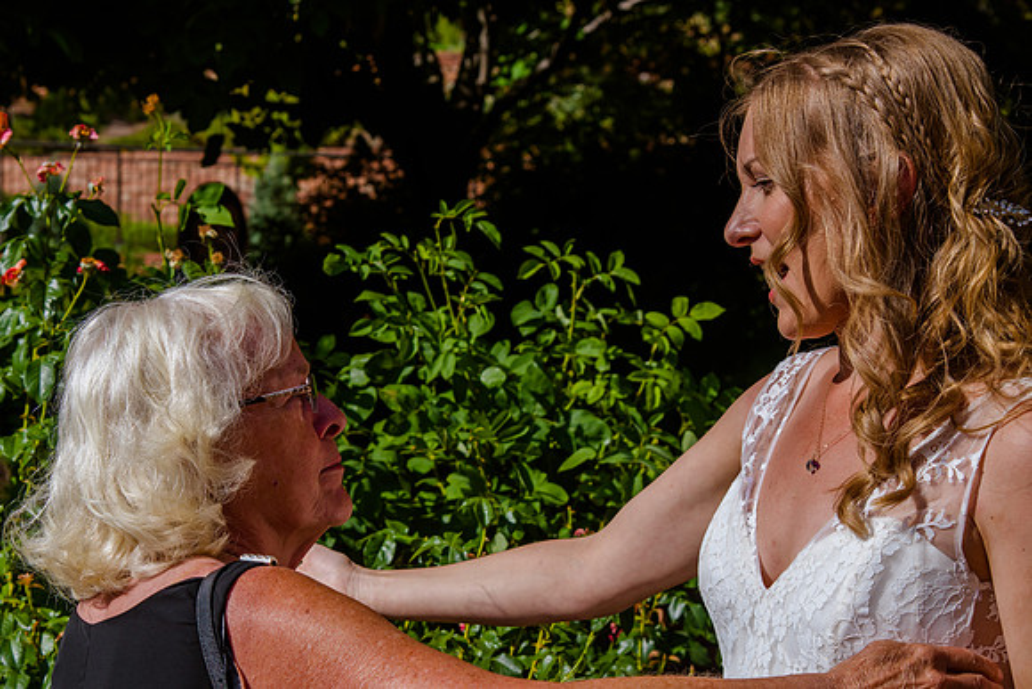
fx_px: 2287
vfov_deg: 17.1
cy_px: 474
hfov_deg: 25.3
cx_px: 322
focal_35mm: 80
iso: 200
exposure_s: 1/640
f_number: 8
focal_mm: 58
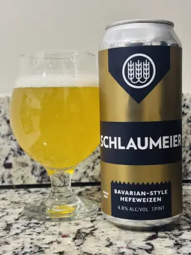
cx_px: 96
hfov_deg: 28.0
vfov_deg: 36.8
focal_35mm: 52
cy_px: 128
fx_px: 383
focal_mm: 5.96
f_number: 1.6
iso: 200
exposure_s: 1/40
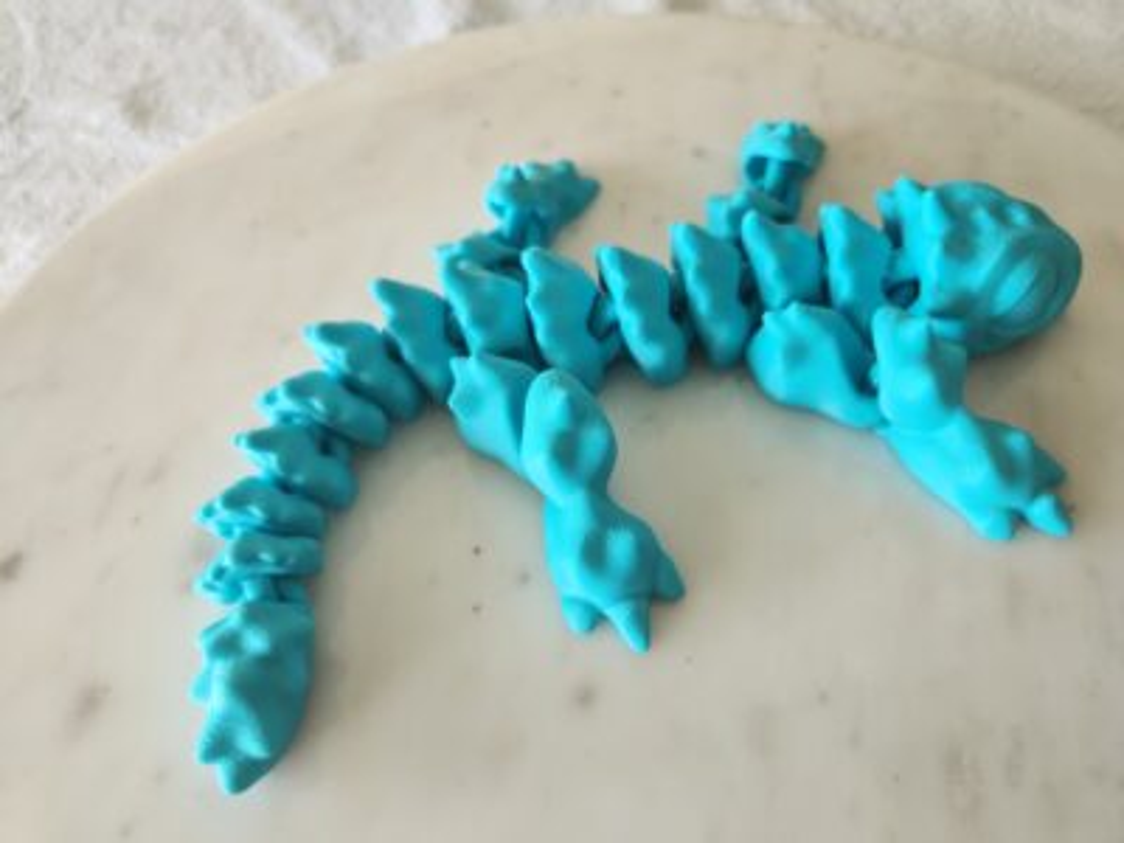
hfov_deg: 73.9
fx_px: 747
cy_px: 422
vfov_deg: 58.9
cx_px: 562
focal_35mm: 23
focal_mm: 5.4
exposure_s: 1/120
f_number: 1.8
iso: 250
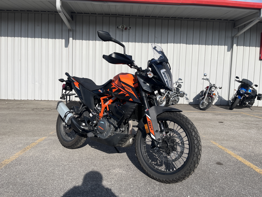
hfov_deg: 67.3
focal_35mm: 26
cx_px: 131
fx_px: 197
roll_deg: -1.7
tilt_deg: -4.6
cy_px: 98
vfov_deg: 53.1
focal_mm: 5.1
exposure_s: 1/3876
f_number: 1.6
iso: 50
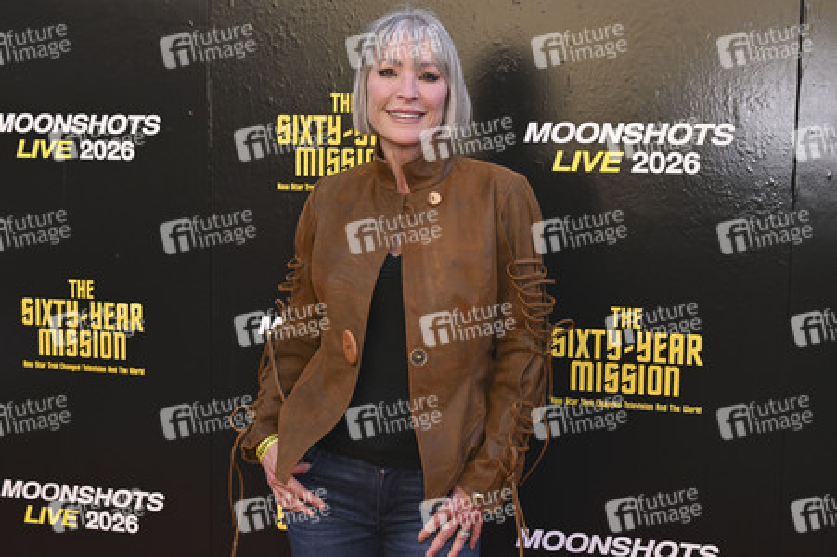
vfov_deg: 29.8
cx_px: 418
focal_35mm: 45
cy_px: 278
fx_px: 1045
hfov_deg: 43.6
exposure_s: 1/250
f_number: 7.1
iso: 500
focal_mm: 45
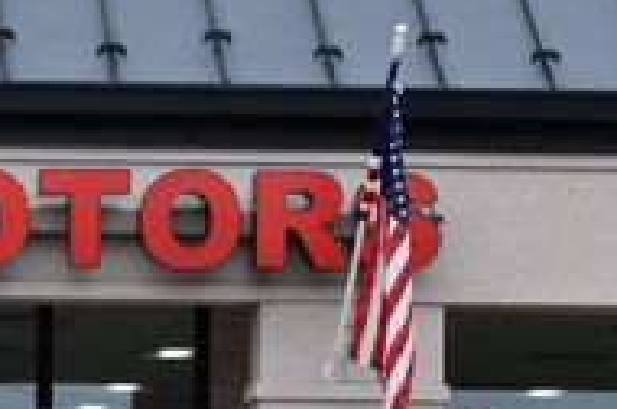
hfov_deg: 12.2
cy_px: 652
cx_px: -237
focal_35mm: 162
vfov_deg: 8.2
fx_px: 2772
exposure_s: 1/320
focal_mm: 32
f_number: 10
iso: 400
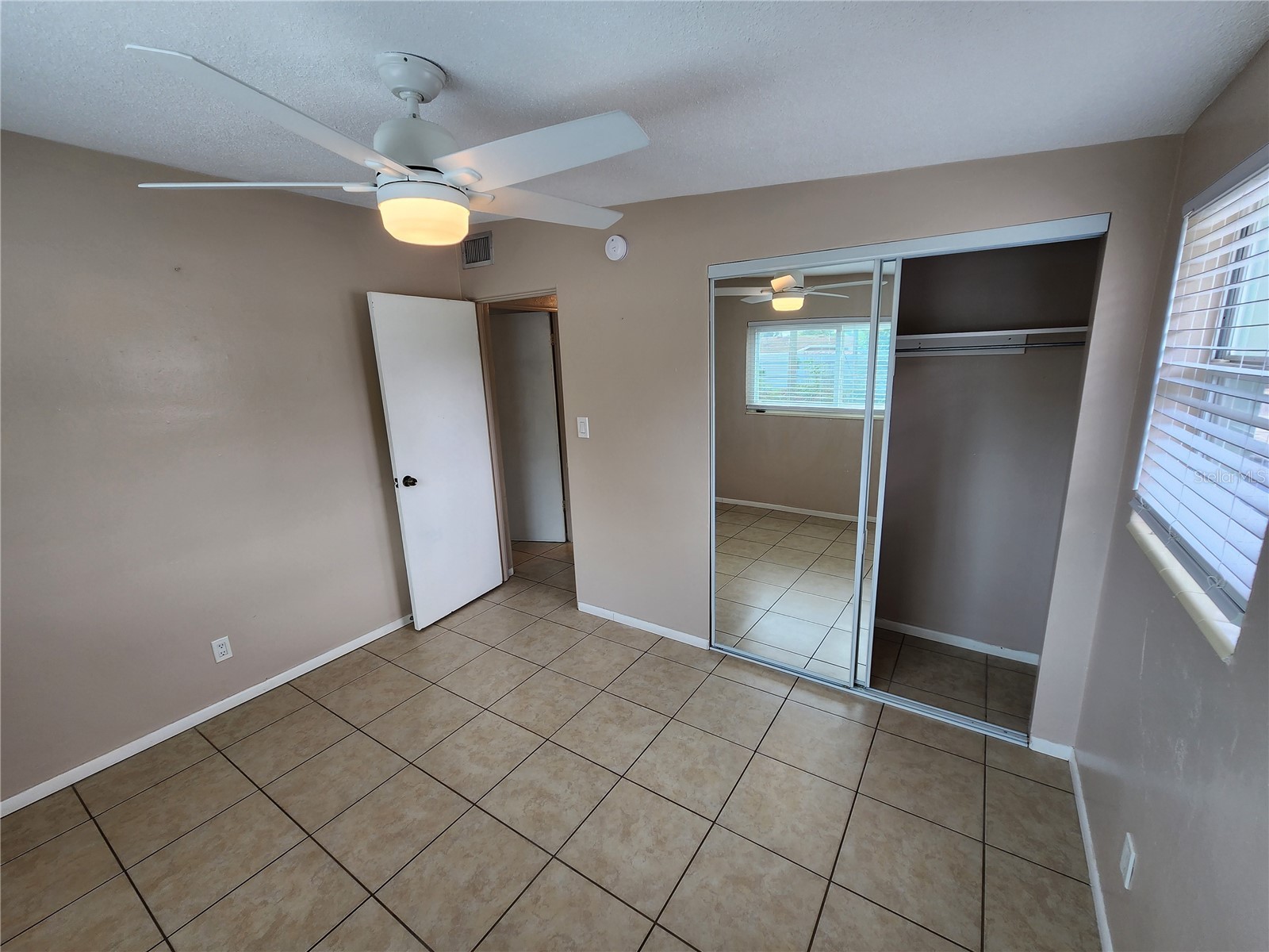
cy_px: 476
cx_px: 634
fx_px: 477
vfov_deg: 89.9
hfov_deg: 106.2
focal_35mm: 13
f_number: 2.2
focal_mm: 2.2
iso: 50
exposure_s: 1/60
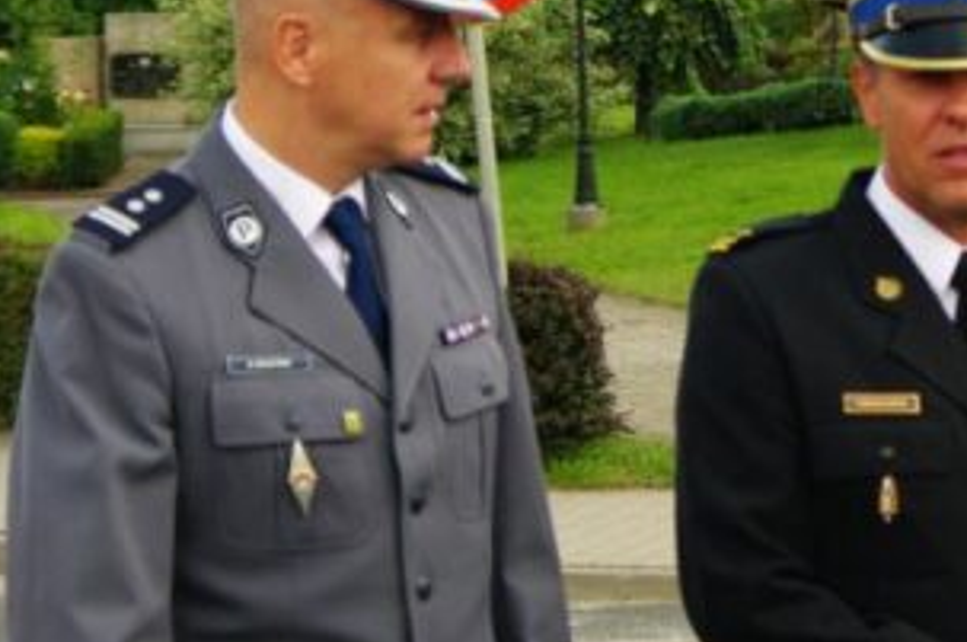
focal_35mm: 190
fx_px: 5095
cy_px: 188
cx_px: 941
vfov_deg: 7.2
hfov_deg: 10.8
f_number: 5.6
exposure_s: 1/350
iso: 280
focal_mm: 50
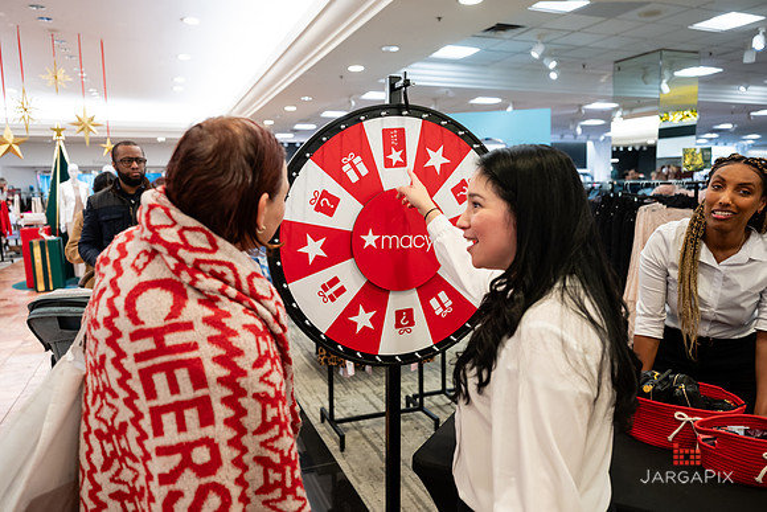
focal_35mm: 27
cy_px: 256
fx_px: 572
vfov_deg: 48.2
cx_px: 384
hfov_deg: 67.7
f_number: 3.2
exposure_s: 1/125
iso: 1000
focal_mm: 26.5
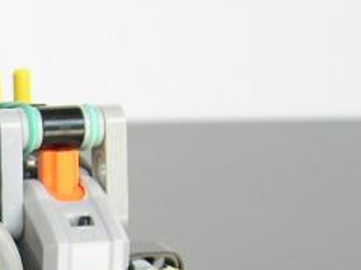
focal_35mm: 163
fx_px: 1699
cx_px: -186
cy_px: 453
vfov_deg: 8.8
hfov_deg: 11.6
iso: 64
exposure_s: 1/128
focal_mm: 7.8
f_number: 2.8
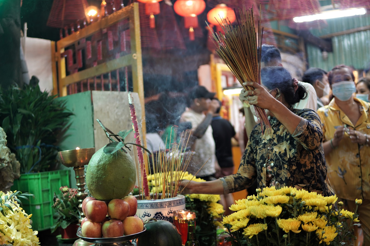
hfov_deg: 41.9
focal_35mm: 47
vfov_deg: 28.6
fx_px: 483
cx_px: 183
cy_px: 119
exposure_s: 1/50
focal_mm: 30
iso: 125
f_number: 1.4
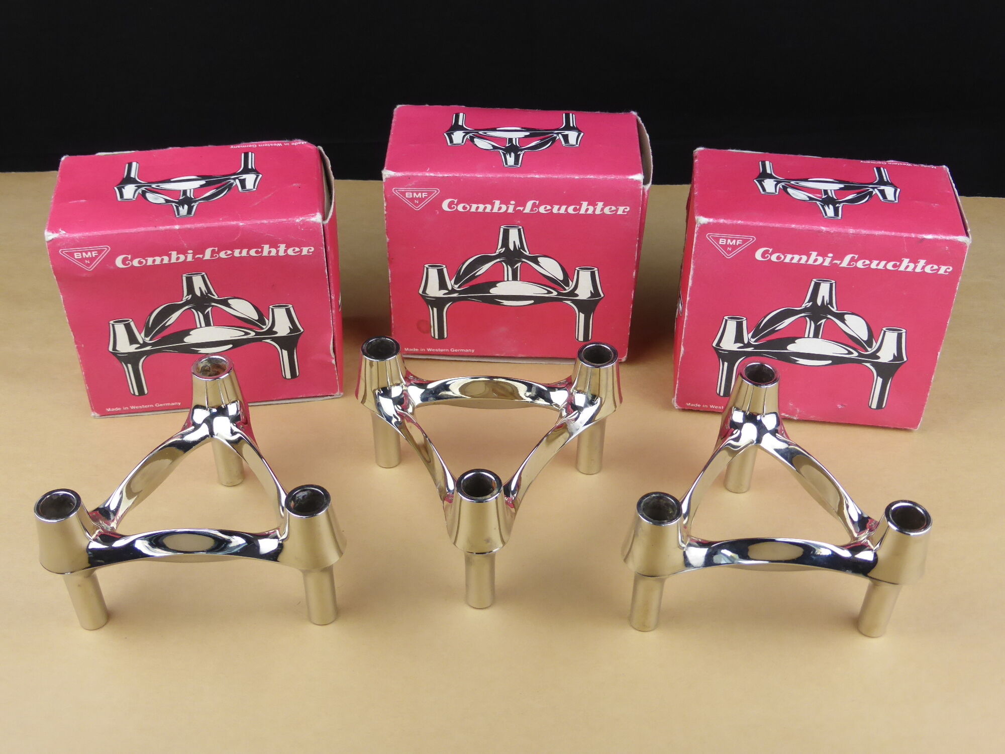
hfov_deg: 45.8
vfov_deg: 35.1
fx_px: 1190
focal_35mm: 41
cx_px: 502
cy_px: 377
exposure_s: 1/60
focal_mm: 7.4
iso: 160
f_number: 3.9
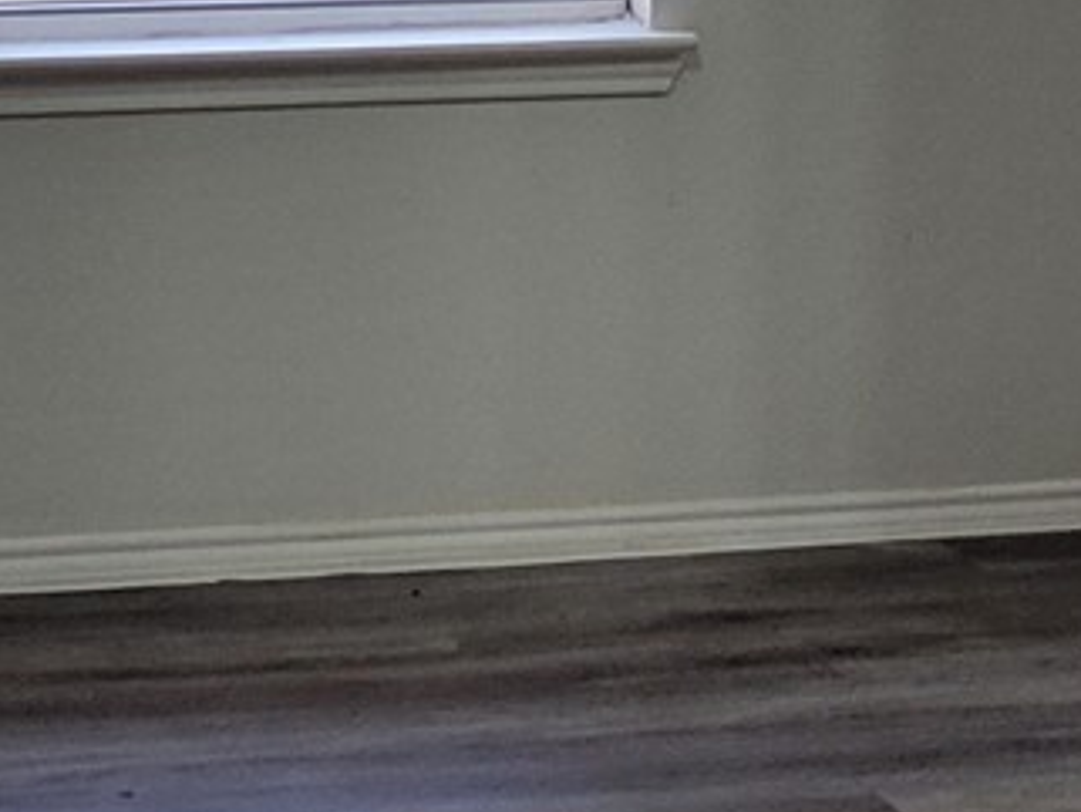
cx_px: 478
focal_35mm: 166
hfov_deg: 11.9
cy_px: 647
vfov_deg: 8.9
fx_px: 5186
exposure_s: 1/120
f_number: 1.8
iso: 200
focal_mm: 5.4
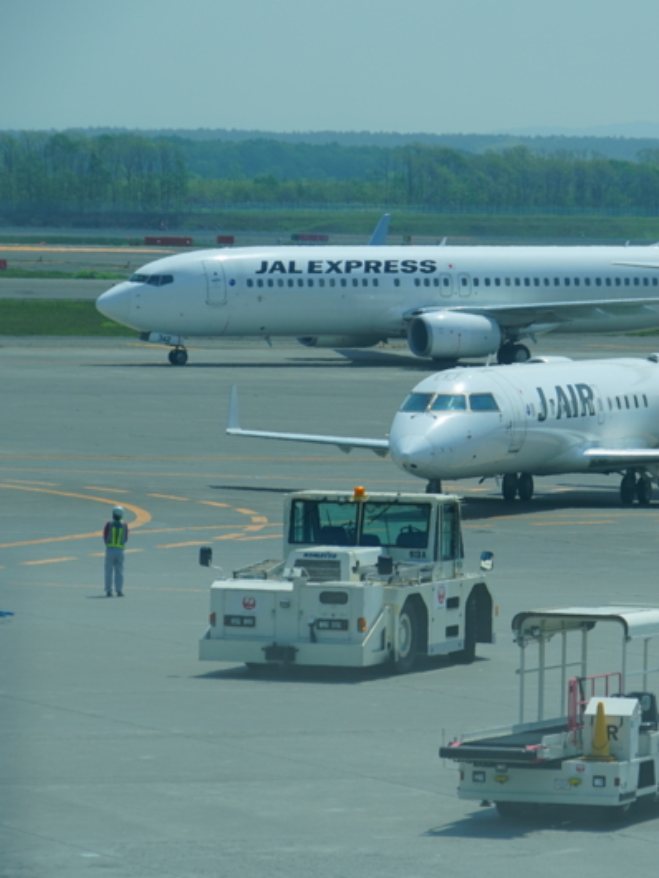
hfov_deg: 5.7
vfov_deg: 7.6
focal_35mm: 261
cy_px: 438
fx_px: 6620
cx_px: 507
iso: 100
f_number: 5.6
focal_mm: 120
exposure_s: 1/1000
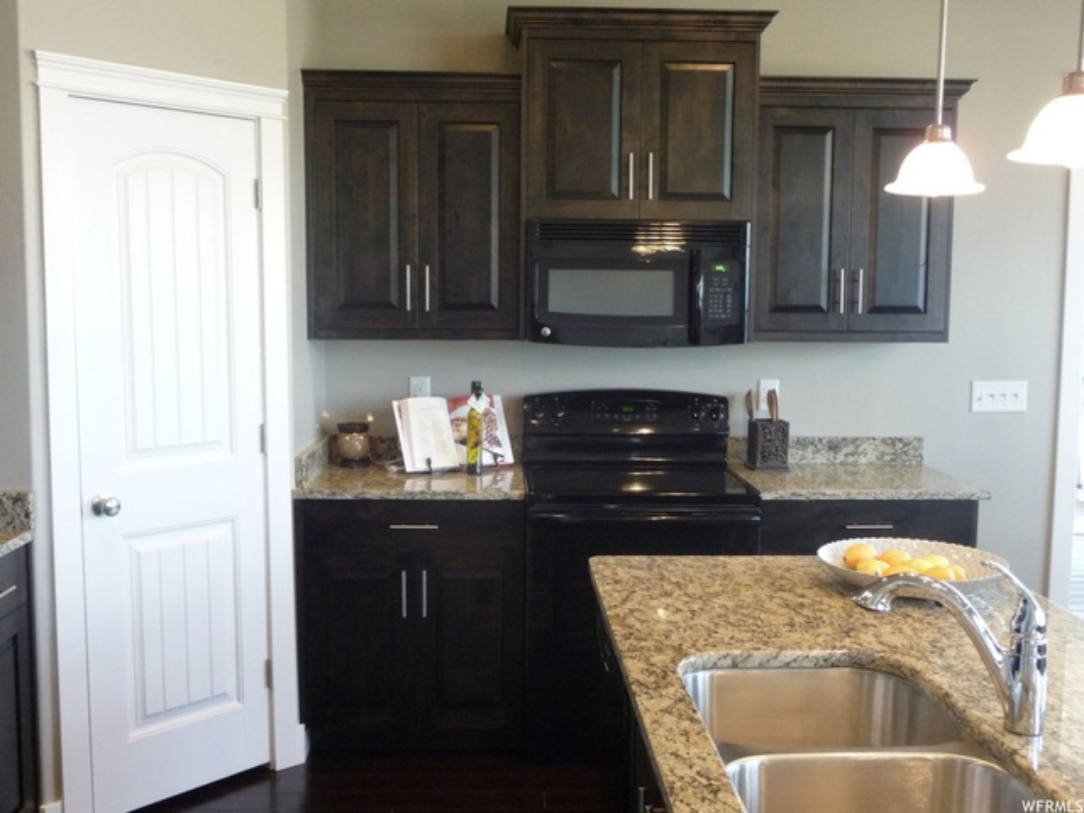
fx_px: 1190
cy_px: 406
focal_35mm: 38
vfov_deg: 37.7
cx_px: 542
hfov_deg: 49.0
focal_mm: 6.3
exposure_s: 1/25
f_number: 3.8
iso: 400
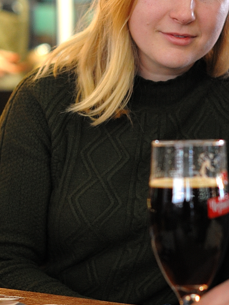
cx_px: 194
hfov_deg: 8.8
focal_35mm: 168
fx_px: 1482
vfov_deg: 11.7
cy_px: 56
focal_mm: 50
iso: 1000
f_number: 2.5
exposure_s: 1/80
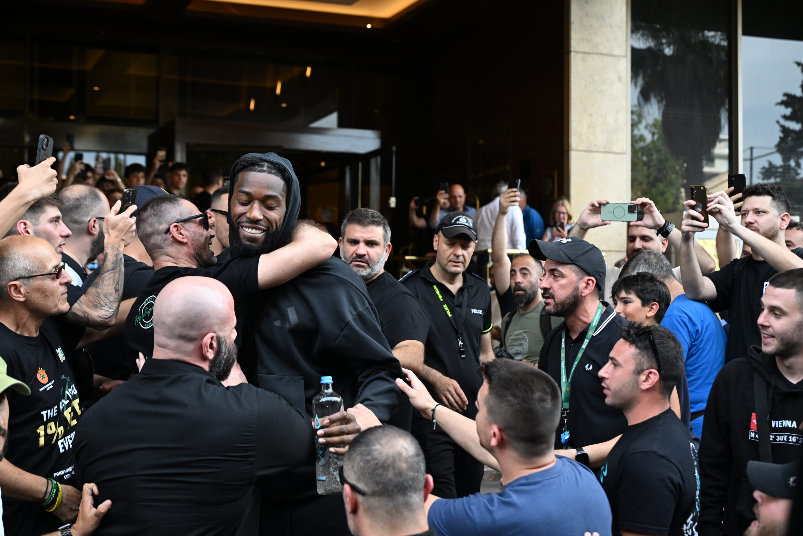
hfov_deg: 38.2
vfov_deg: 26.0
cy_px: 268
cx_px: 402
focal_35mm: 52
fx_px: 1160
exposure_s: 1/1000
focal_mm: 52
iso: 1600
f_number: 4
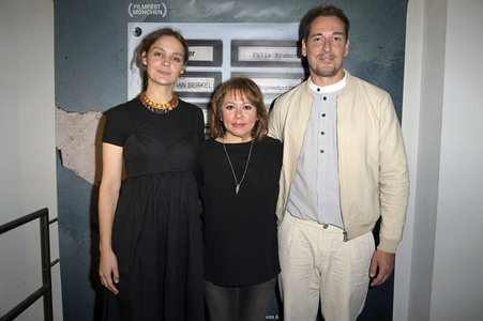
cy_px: 160
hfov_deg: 67.4
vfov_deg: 47.9
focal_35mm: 27
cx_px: 242
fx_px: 362
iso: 640
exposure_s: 1/100
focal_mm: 27
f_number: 5.6
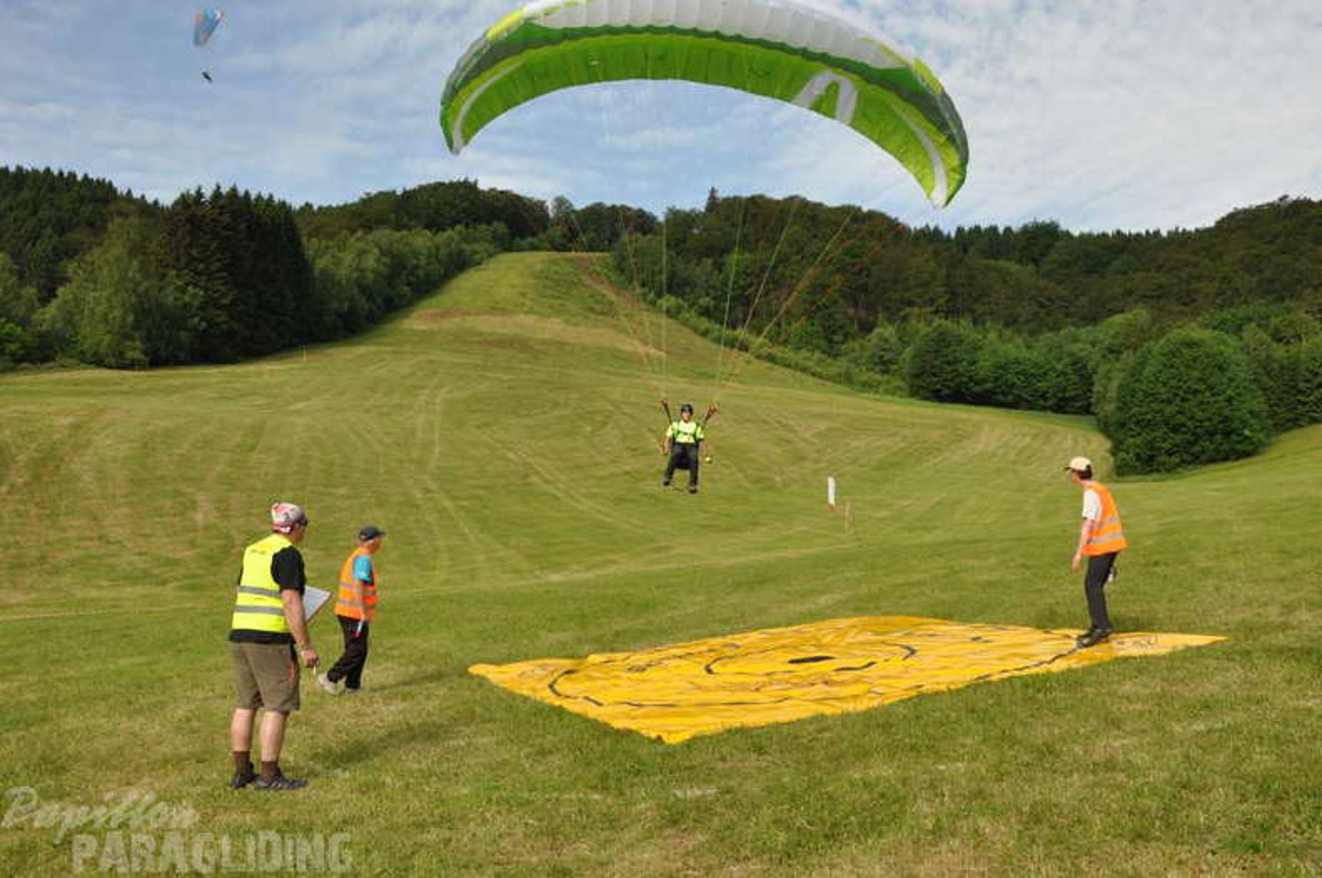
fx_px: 1155
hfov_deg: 59.6
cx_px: 661
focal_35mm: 32
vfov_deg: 41.6
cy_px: 439
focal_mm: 21
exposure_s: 1/160
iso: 200
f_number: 13
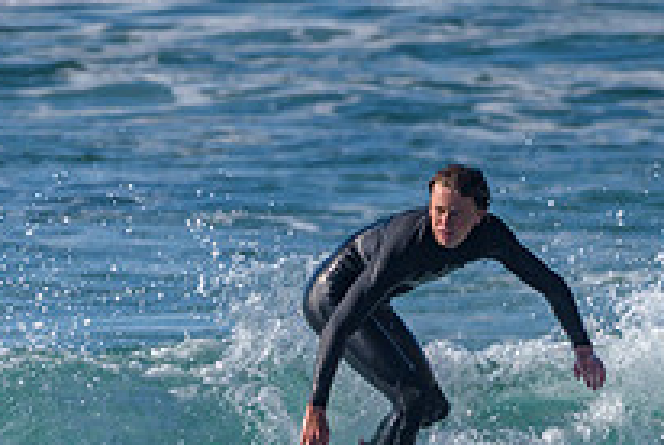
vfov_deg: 0.8
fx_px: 31806
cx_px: 401
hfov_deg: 1.2
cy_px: 468
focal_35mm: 1722
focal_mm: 500
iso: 160
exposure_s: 1/2000
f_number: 5.6
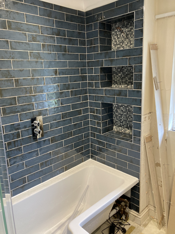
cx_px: 88
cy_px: 117
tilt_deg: -11.9
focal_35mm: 28
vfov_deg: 63.4
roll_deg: +2.1
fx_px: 189
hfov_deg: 49.7
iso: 160
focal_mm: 3.99
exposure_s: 1/50
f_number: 1.8
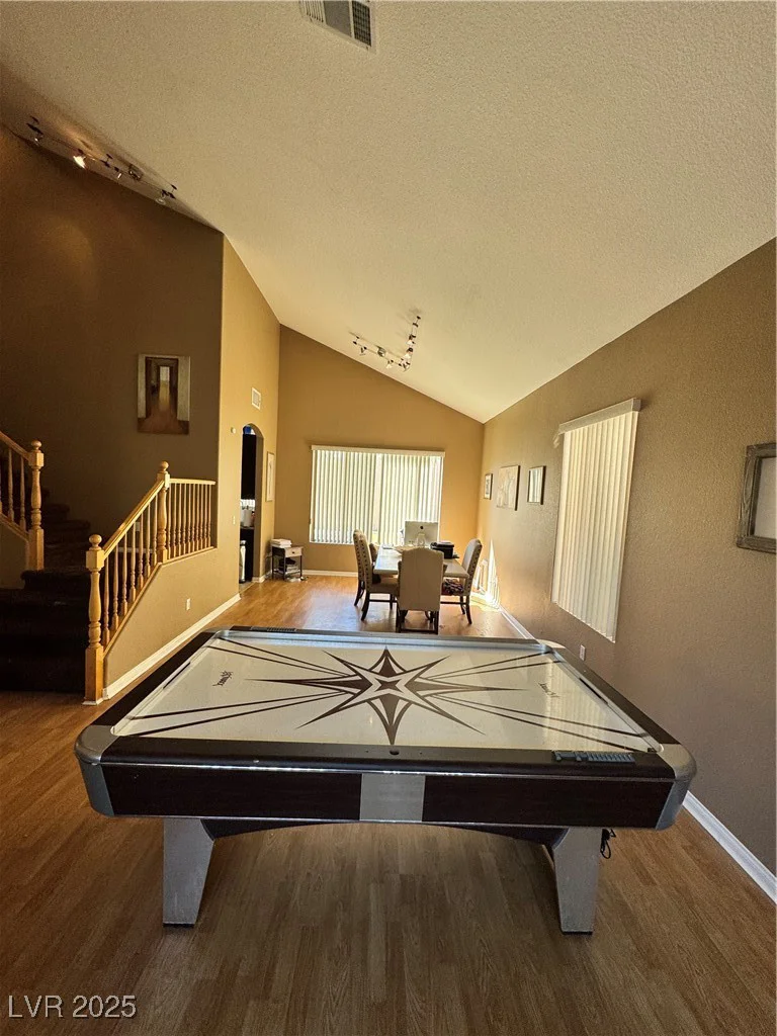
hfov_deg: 85.7
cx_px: 388
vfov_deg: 102.1
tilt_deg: -4.1
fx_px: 419
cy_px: 518
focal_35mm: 14
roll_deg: -2.4
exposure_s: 1/120
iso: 100
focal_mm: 2.22
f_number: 2.2
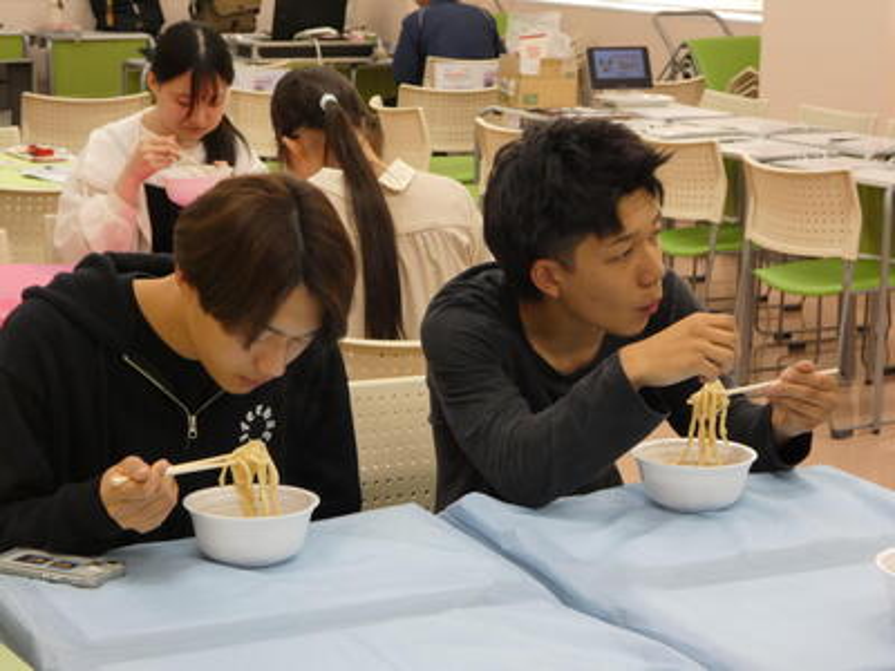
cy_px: 336
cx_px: 448
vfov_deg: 17.0
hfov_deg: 22.5
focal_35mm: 87
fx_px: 2249
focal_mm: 15.6
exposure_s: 1/80
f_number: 4.6
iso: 320
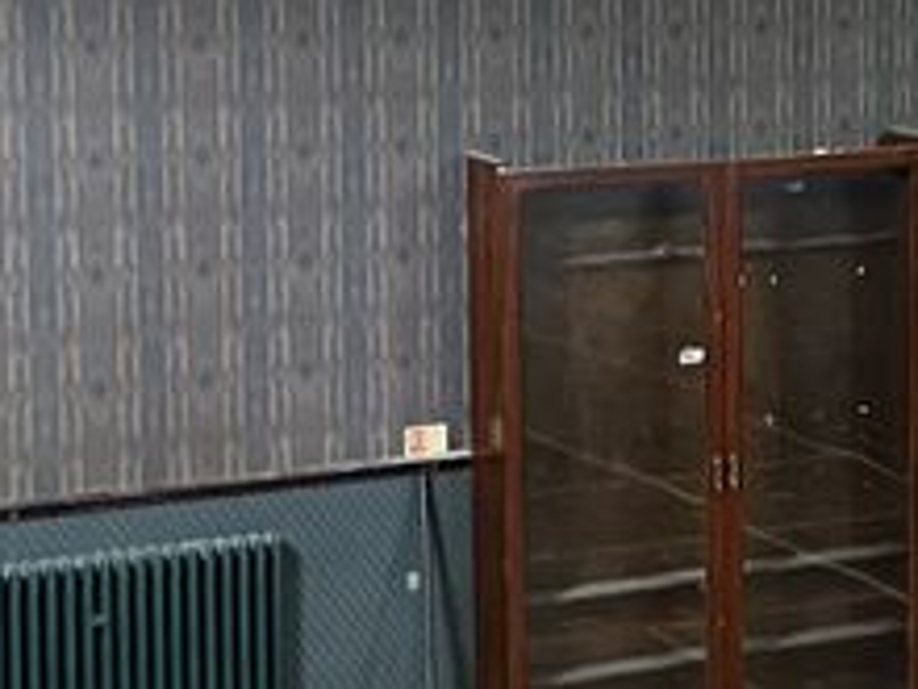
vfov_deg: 11.3
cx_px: 1711
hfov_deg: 13.4
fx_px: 3474
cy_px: 194
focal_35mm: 131
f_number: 1.6
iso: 1000
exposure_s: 1/25
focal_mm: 5.1
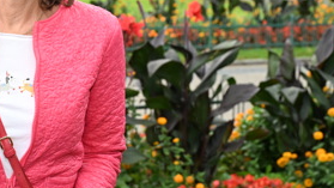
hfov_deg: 19.3
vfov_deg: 11.1
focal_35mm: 109
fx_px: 965
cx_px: 36
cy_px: 48
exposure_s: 1/320
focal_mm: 42
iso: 800
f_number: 5
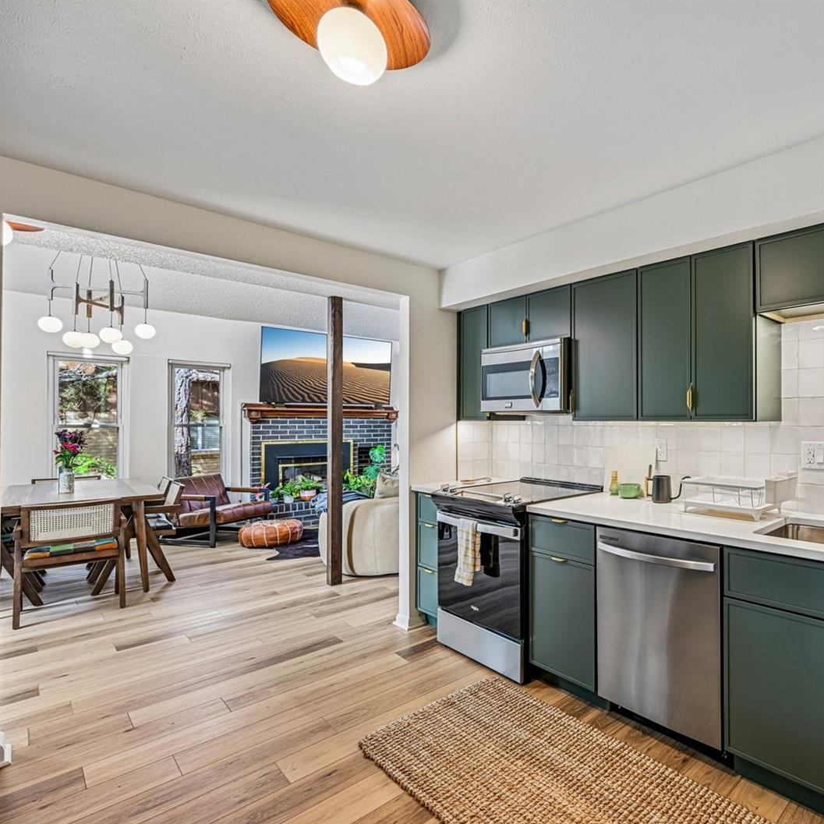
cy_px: 411
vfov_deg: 80.7
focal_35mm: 18
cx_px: 617
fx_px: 485
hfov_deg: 74.9
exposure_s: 1/15
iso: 280
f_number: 8
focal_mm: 14
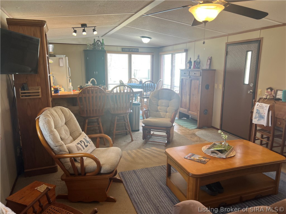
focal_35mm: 26
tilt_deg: -11.4
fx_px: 215
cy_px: 107
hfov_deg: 67.3
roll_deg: +0.6
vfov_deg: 53.0
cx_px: 143
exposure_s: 1/120
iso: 125
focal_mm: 5.7
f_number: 1.5
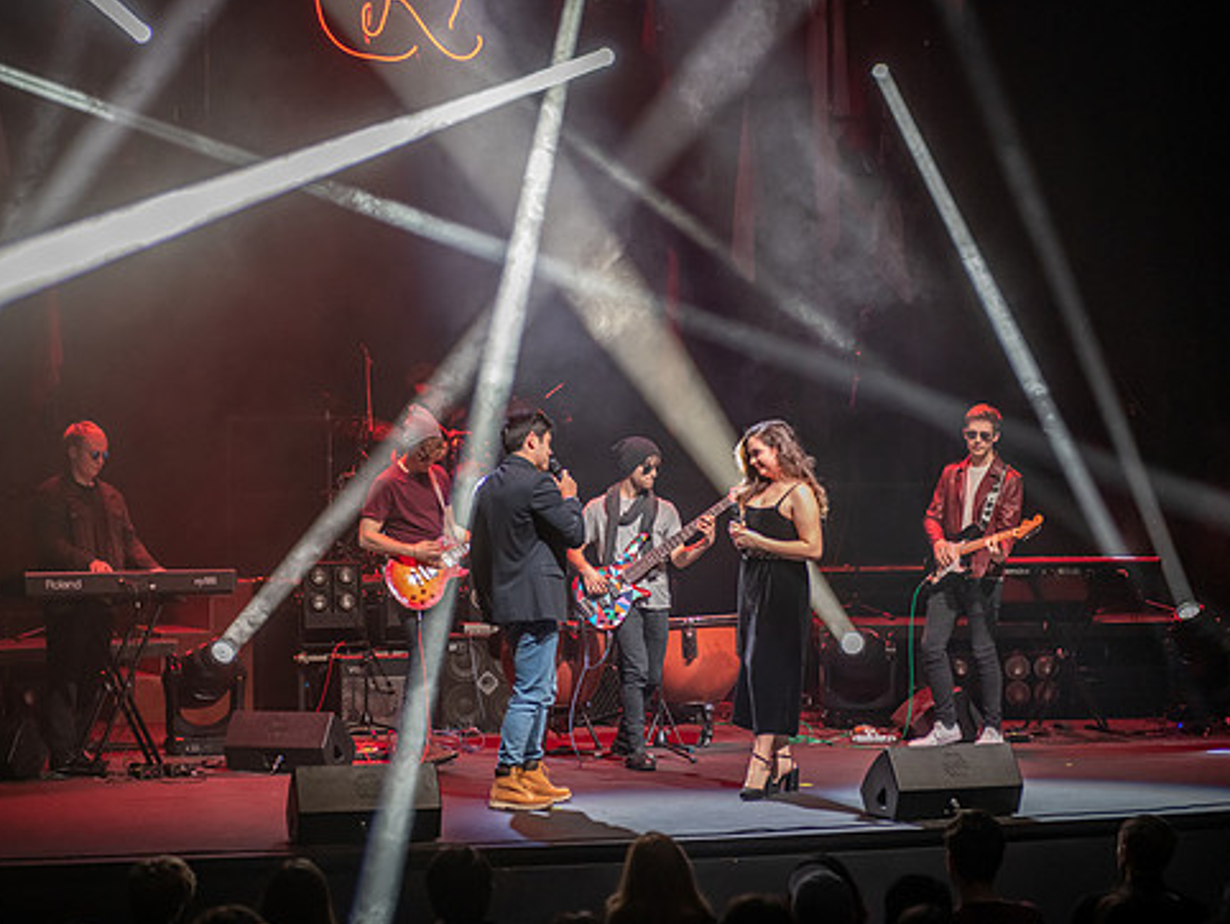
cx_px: 538
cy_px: 486
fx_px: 2880
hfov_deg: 24.1
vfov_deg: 18.2
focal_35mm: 81
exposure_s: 1/125
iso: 2500
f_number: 3.2
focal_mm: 70
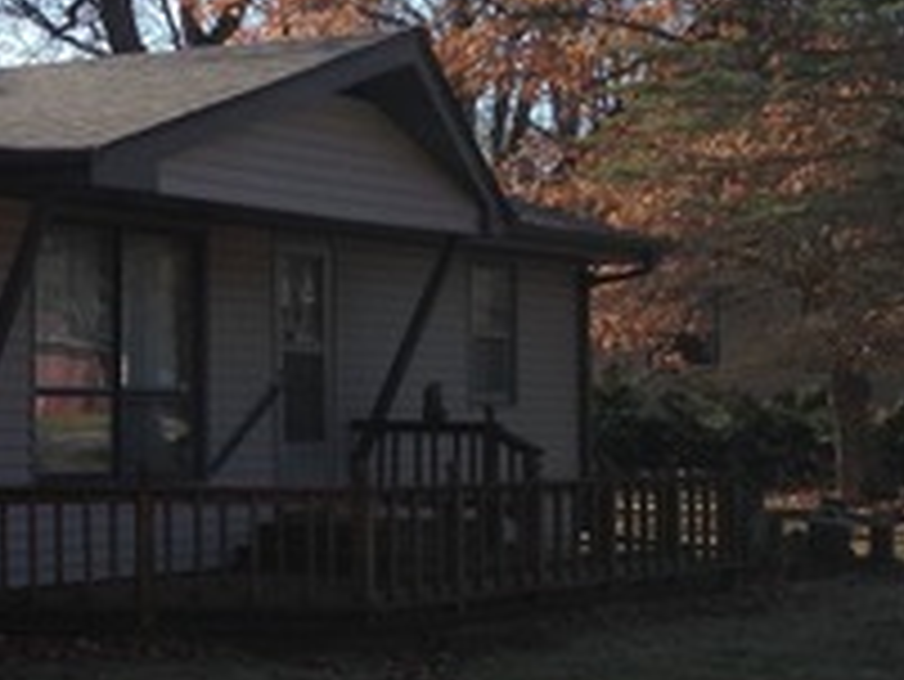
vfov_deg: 14.1
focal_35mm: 105
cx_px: -369
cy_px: 297
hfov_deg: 17.2
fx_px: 2744
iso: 50
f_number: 2.4
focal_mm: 4.12
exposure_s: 1/775
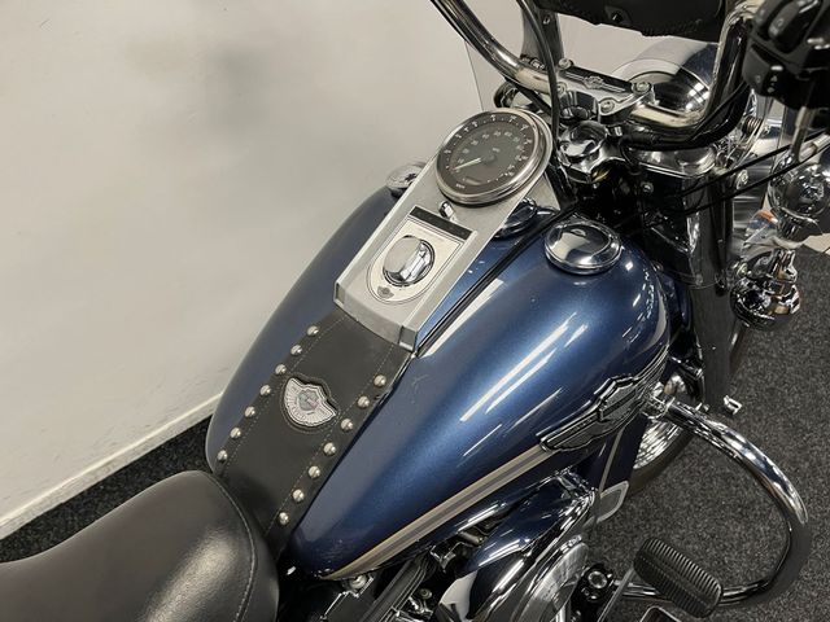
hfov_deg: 67.3
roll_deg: -8.5
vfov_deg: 53.1
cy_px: 311
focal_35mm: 26
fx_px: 623
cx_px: 415
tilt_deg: -42.1
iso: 100
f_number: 1.6
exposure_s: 1/50
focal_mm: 5.1
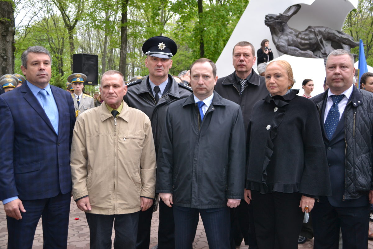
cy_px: 124
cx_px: 186
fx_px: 373
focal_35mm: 36
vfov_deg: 36.9
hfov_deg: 53.1
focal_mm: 24
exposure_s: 1/125
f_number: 4
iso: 180
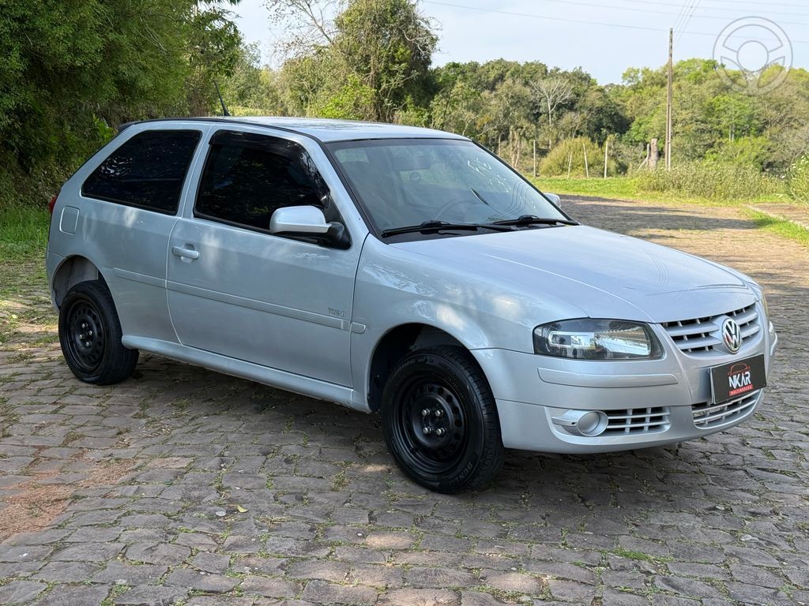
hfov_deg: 39.7
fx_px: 1122
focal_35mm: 48
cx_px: 404
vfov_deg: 30.3
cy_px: 303
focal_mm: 6.76
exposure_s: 1/1513
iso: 64
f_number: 1.78
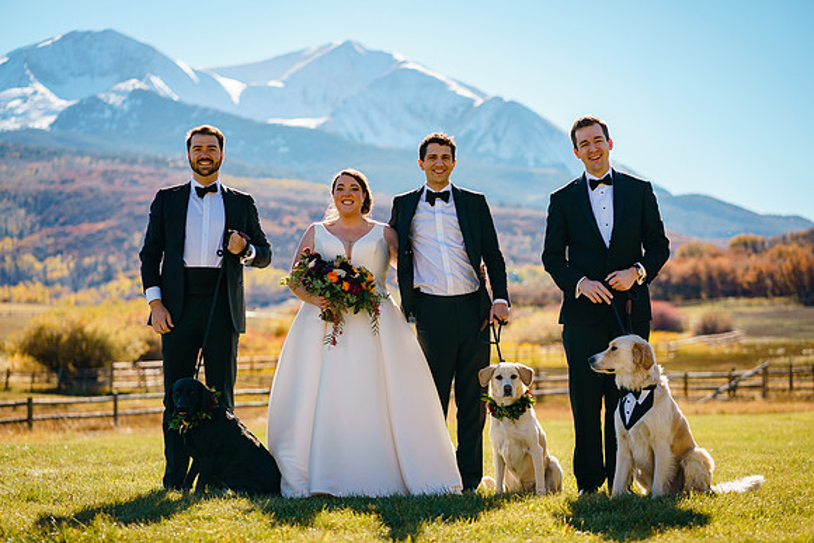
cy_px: 272
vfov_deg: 16.1
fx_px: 1922
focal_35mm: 85
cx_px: 407
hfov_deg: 23.9
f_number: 2.8
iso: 200
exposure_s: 1/3200
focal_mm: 85
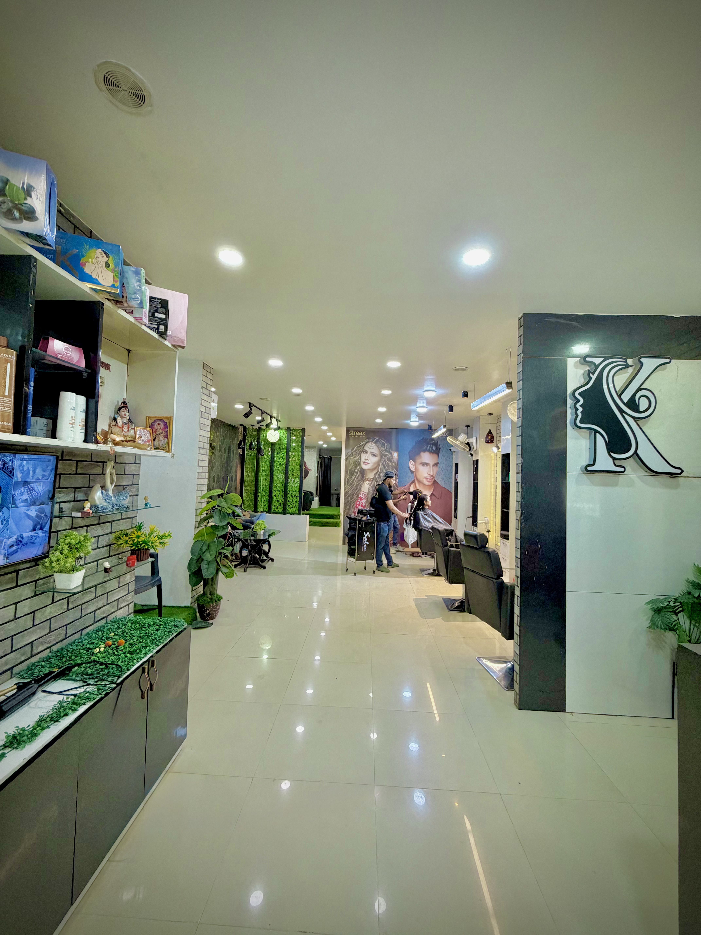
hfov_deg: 85.7
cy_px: 468
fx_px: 378
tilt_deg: +2.6
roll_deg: -1.7
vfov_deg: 102.1
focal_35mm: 14
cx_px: 350
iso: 320
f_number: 2.2
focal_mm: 2.22
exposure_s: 1/100
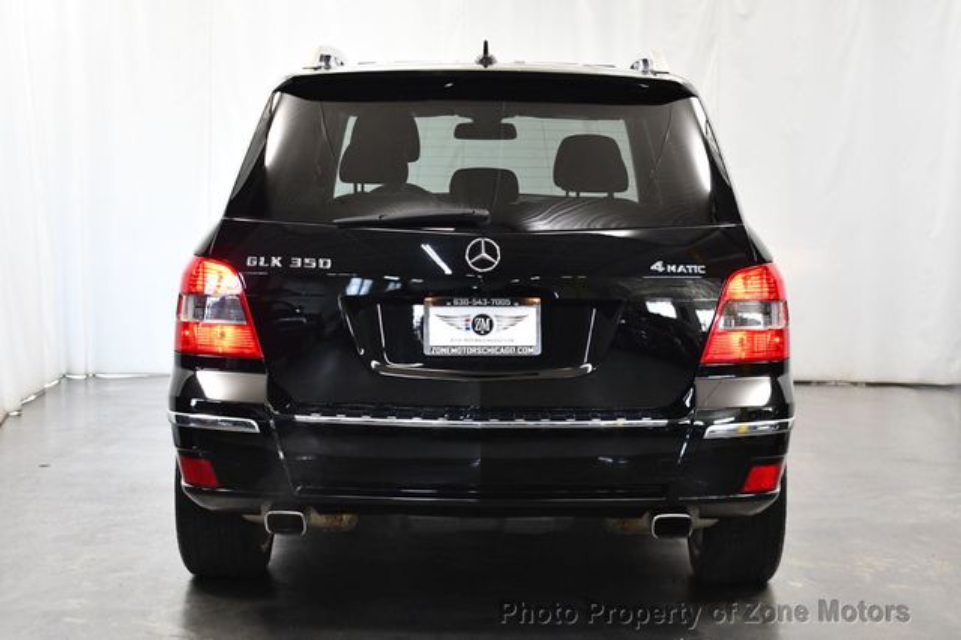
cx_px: 480
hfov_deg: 31.9
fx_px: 1681
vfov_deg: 21.5
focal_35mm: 63
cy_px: 320
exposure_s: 1/125
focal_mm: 42
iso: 3200
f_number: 5
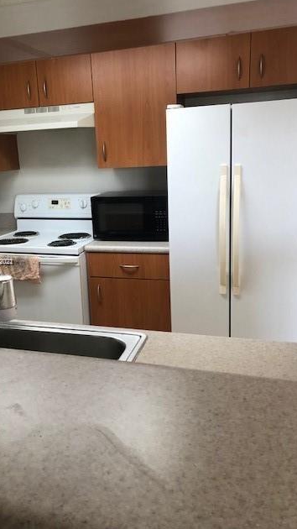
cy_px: 262
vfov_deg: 62.6
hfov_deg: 37.6
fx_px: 434
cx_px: 118
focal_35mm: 31
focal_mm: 4
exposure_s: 1/30
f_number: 1.8
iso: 32
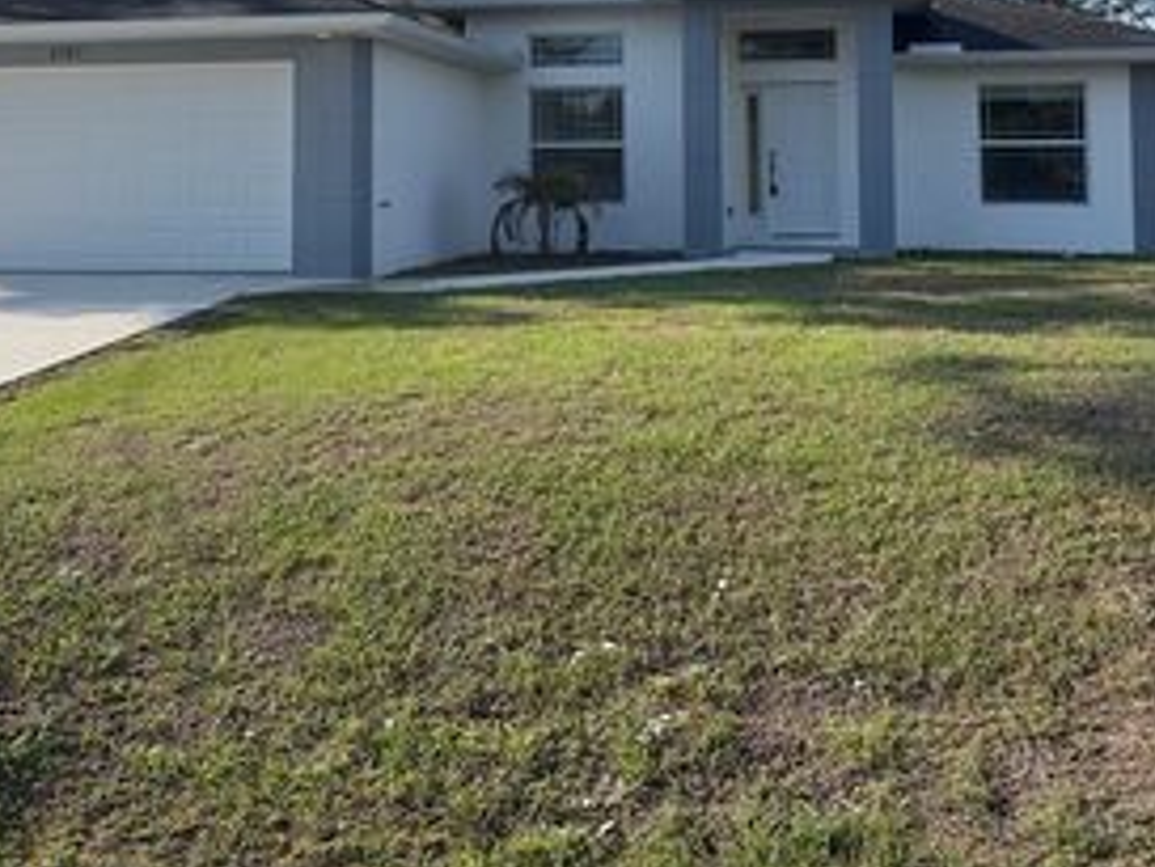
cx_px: 597
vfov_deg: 31.4
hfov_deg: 42.9
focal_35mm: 44
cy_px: 87
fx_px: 1469
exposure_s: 1/4854
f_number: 1.78
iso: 100
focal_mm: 6.86
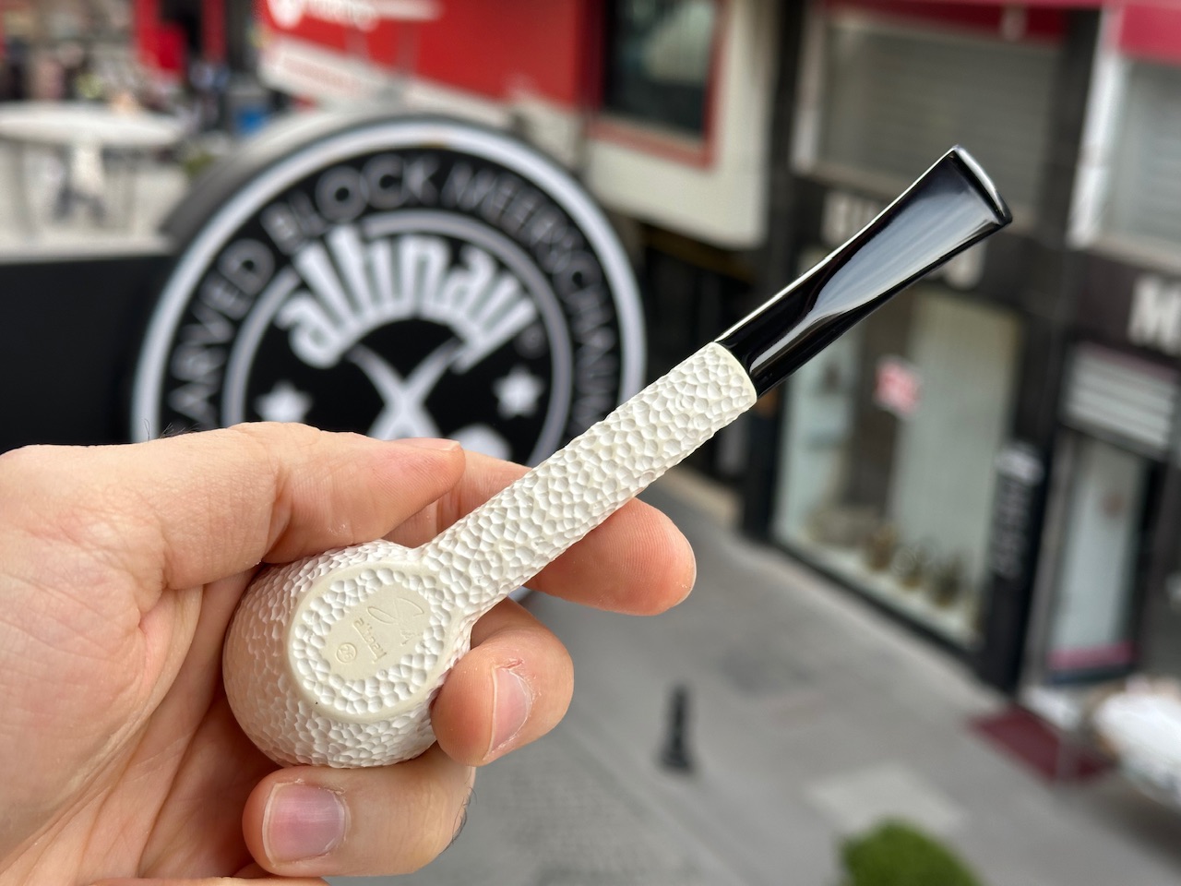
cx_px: 590
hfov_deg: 39.7
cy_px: 443
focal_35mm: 48
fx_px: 1638
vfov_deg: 30.3
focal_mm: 6.86
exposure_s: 1/380
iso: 64
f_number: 1.78
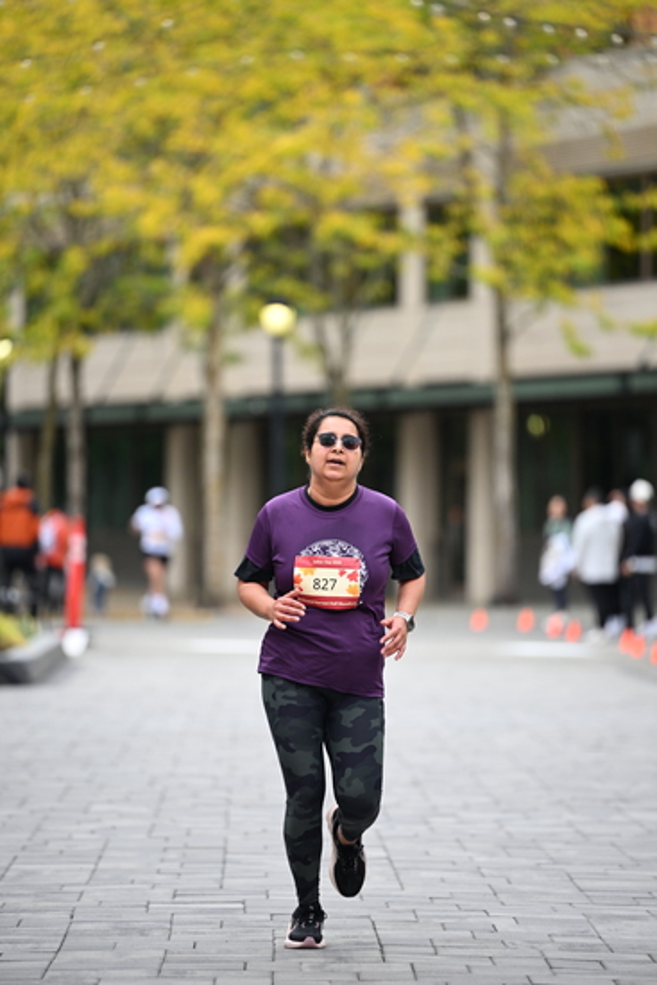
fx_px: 5334
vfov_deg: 10.5
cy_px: 492
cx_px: 328
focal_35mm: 195
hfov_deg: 7.0
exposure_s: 1/2000
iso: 640
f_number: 2.8
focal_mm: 195
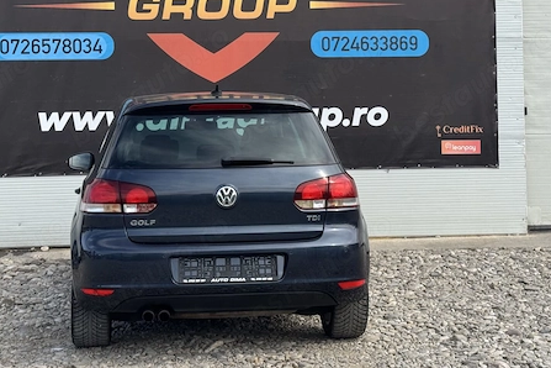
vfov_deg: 20.2
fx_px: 1025
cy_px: 102
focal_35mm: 67
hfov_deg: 30.1
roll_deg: +1.2
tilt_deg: +1.5
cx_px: 244
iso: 64
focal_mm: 6.76
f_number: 1.78
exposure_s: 1/1560
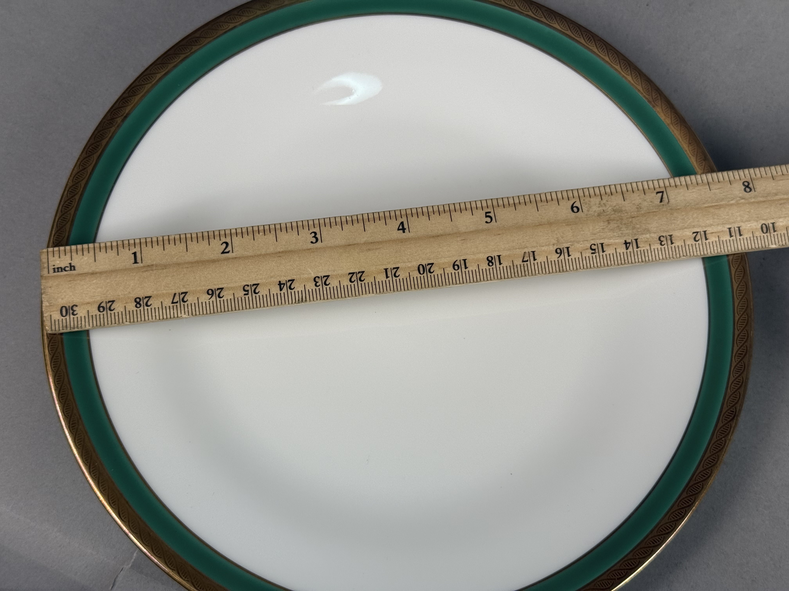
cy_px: 296
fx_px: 1094
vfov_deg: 30.3
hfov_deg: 39.7
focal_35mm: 48
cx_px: 394
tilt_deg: -74.0
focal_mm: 6.76
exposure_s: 1/140
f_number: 1.78
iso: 50
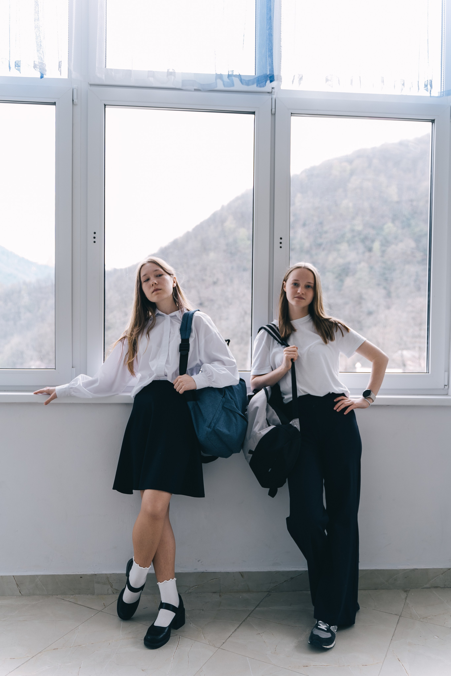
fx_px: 526
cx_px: 226
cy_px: 338
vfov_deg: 65.5
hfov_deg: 46.4
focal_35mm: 28
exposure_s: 1/125
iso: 320
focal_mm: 28
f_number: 2.8
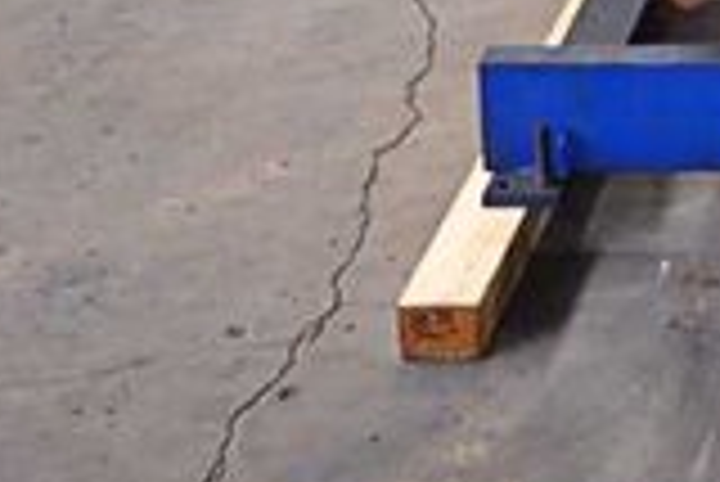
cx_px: 1080
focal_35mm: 120
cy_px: -484
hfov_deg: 15.7
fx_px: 2402
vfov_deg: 10.5
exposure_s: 1/100
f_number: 3.5
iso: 3200
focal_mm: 16
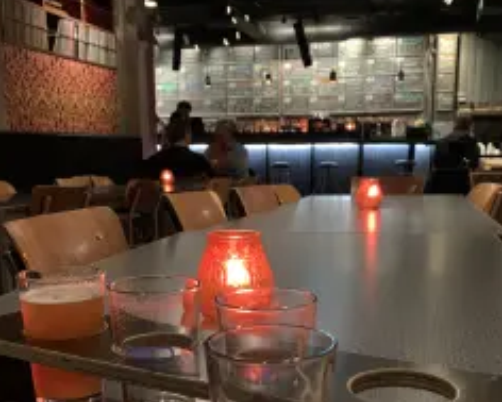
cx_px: 270
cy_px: 300
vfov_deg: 34.2
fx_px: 639
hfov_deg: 42.9
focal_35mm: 43
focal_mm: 4.25
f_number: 1.8
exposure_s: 1/17
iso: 640
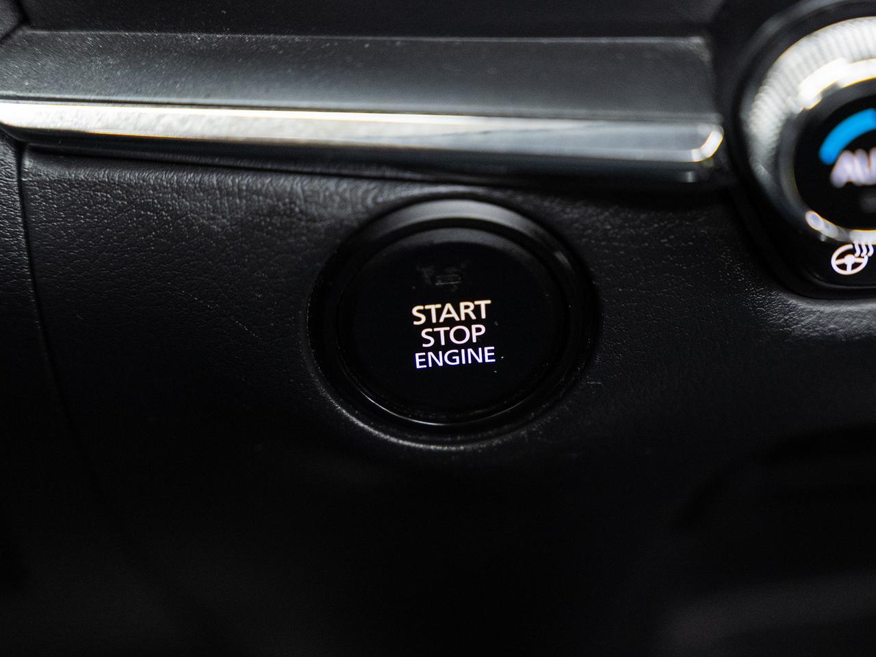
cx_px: 518
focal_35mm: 84
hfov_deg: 23.1
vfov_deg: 17.5
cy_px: 344
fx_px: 2138
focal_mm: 63.4
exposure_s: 1/40
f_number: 3.5
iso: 1000
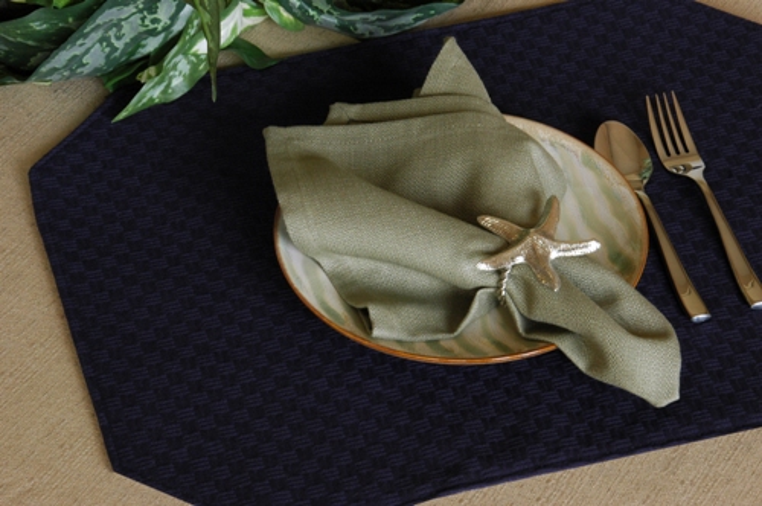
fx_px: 2695
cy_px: 253
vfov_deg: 10.7
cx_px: 381
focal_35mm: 128
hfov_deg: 16.1
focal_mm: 85
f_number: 16
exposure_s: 2
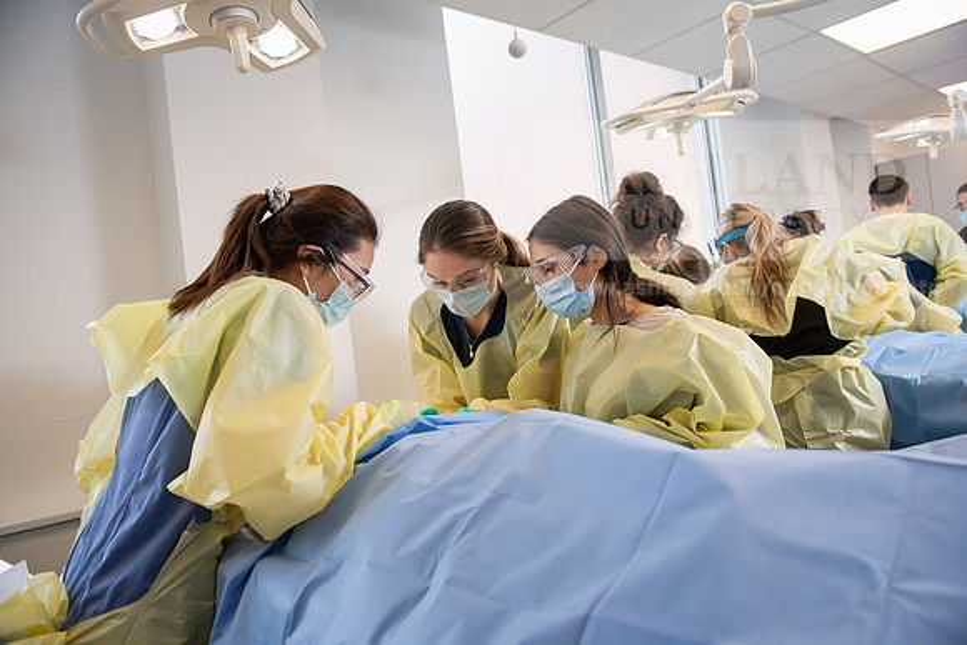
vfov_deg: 53.2
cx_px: 484
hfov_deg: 73.7
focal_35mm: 24
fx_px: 645
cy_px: 322
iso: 500
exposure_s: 1/200
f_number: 4
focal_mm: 24
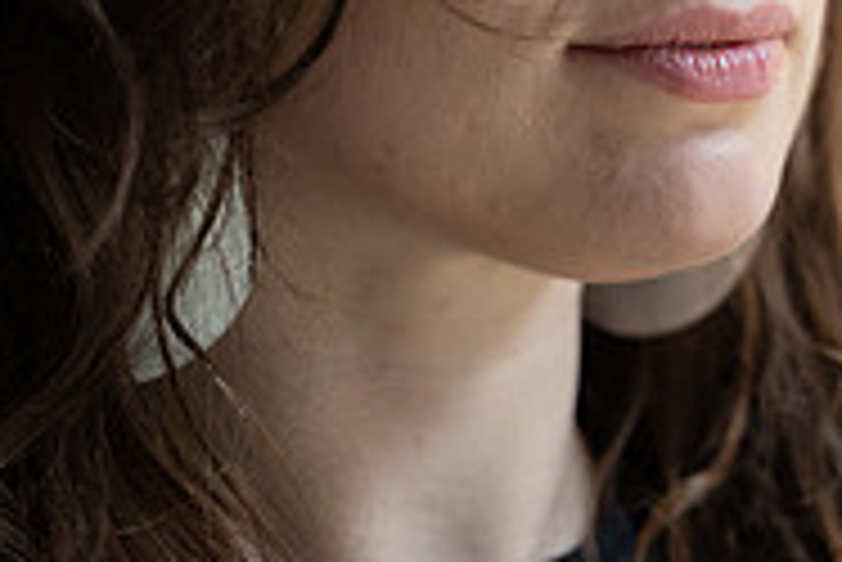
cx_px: 630
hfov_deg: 8.8
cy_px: -285
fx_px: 5454
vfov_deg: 5.8
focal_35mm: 233
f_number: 2.8
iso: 800
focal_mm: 75
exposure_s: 1/500
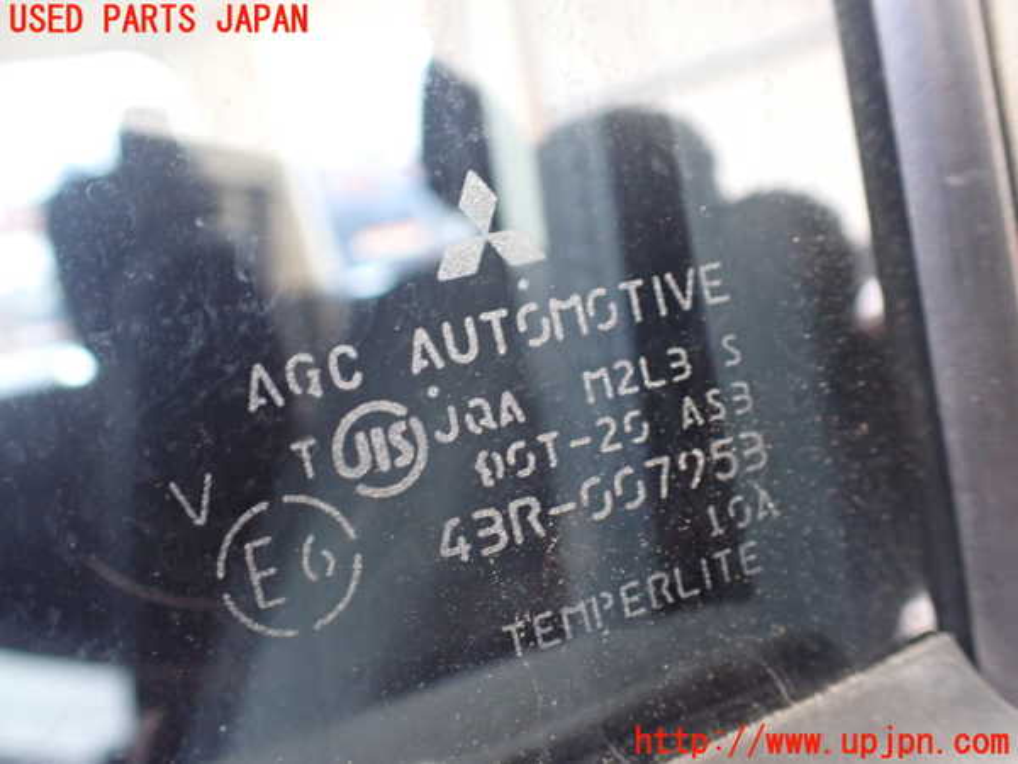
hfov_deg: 60.0
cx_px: 509
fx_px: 882
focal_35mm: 30
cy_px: 382
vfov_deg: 46.8
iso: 800
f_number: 2.3
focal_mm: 5.4
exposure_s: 1/30
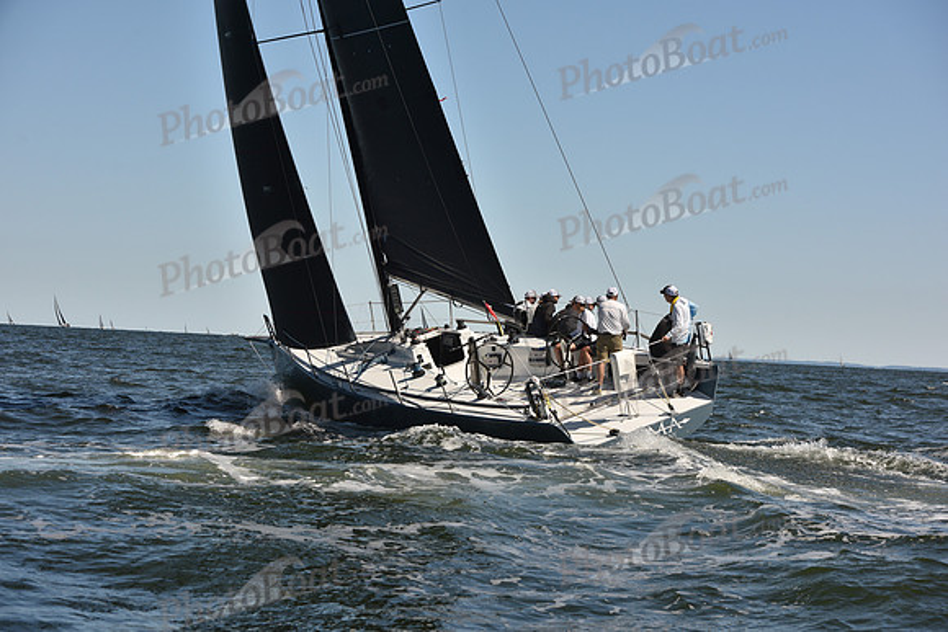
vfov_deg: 19.5
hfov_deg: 28.8
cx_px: 474
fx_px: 1844
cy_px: 316
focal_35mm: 70
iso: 250
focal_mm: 70
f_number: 6.3
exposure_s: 1/800
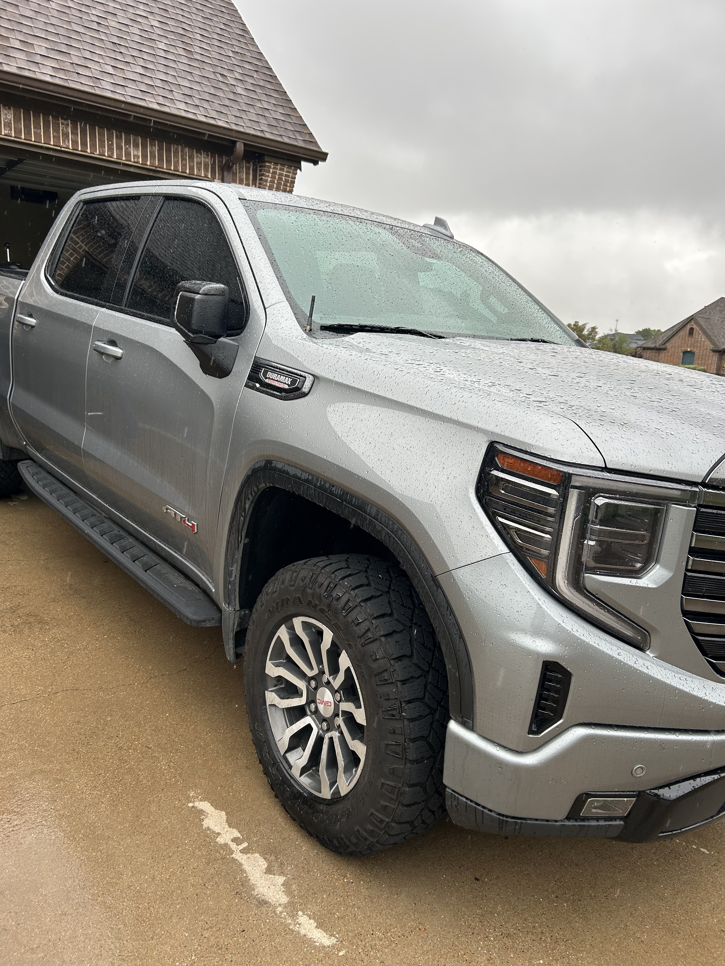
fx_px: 726
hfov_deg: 53.1
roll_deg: -4.7
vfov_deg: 67.3
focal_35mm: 26
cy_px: 483
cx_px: 362
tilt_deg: -8.7
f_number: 1.5
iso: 50
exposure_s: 1/552
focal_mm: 5.7
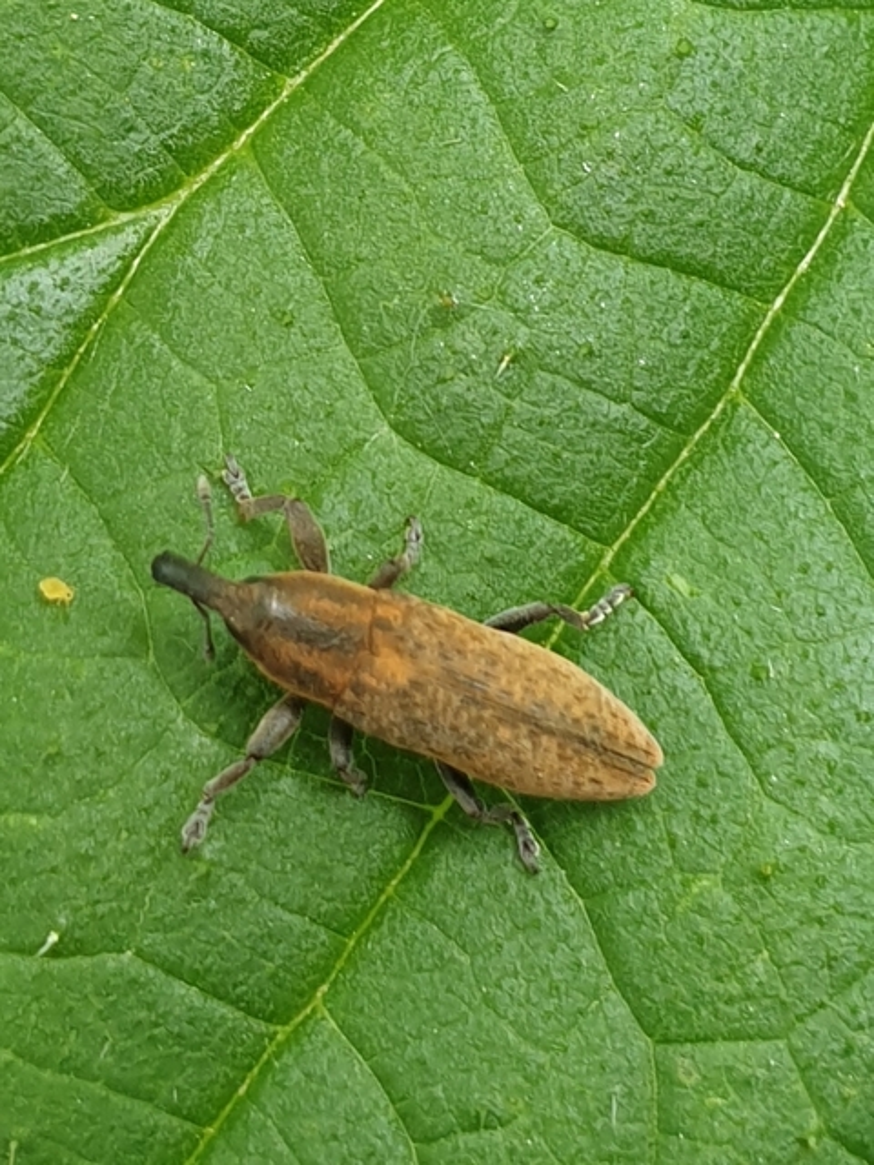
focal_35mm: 26
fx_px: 875
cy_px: 582
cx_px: 437
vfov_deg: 67.3
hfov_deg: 53.1
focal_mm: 4.3
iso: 64
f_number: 2.4
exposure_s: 1/50
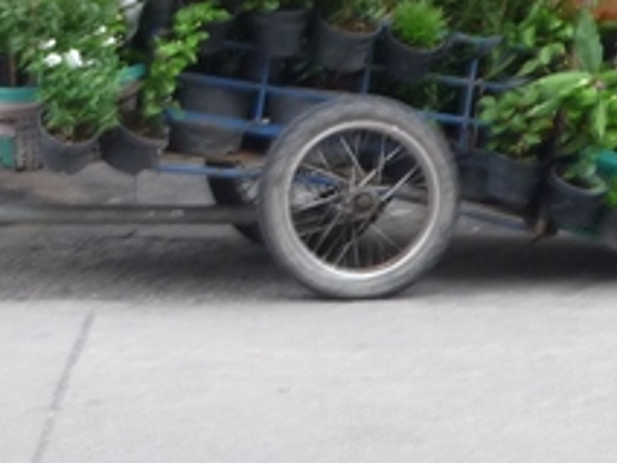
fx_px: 6399
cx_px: 169
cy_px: -79
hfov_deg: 5.5
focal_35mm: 359
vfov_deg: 4.1
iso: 160
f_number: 4.7
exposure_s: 1/40
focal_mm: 20.3
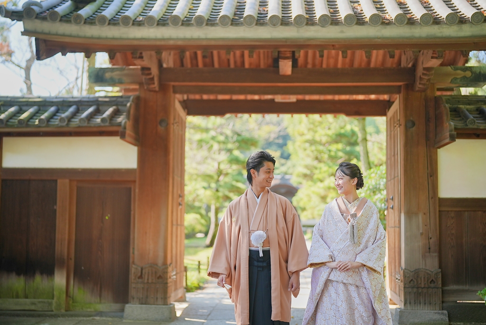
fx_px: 675
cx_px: 243
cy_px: 162
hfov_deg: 39.6
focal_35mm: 50
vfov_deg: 27.0
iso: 80
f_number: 1.6
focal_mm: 50
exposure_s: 1/640
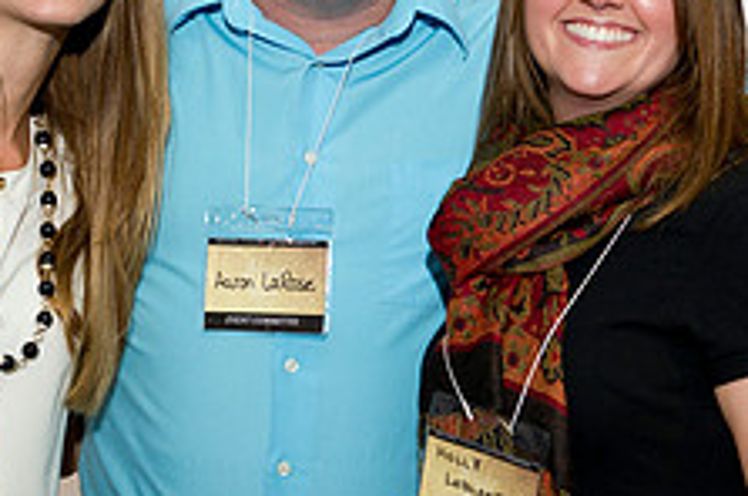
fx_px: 2593
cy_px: 114
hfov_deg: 16.4
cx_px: 503
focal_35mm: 125
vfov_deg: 10.9
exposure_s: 1/125
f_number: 3.5
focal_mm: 48
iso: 800
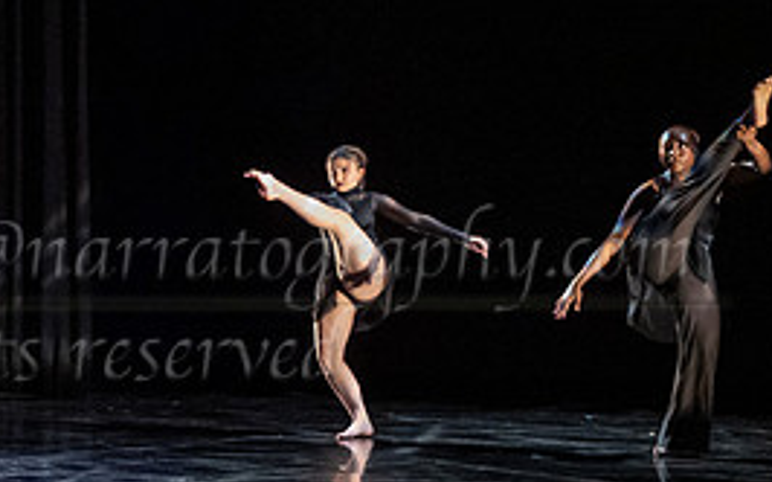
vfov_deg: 14.7
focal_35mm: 89
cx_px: -343
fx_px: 1872
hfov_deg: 20.4
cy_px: 301
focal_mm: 29.5
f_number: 2.8
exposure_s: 1/100
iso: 6400
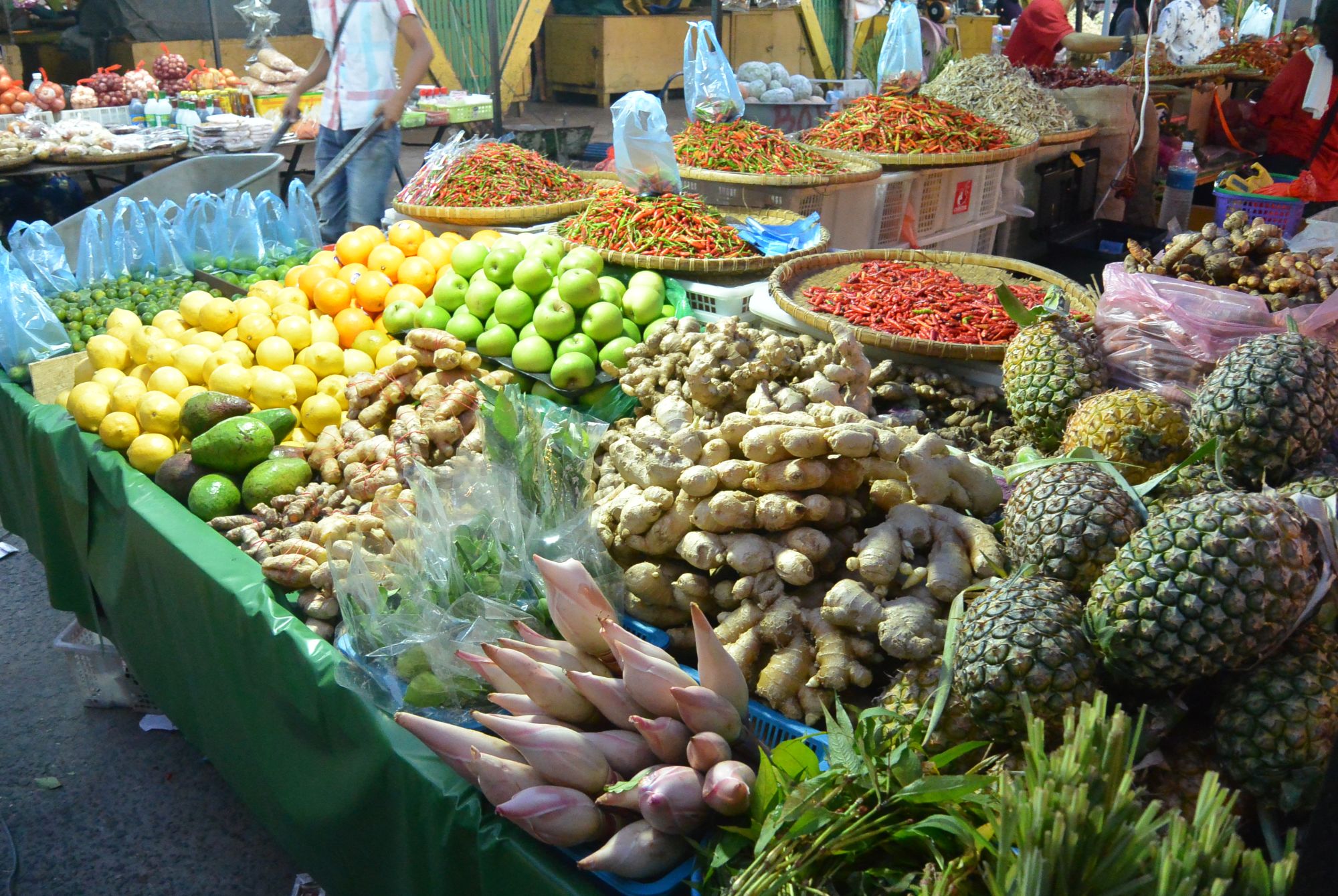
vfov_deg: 45.1
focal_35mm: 29
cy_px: 448
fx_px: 1079
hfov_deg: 63.6
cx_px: 669
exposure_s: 1/60
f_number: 3.5
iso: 2000
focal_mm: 11
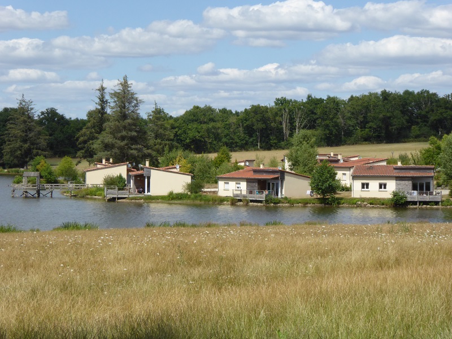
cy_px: 170
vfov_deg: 17.6
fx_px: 1097
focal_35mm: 84
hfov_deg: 23.3
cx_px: 226
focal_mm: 15
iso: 200
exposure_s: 1/500
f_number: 8
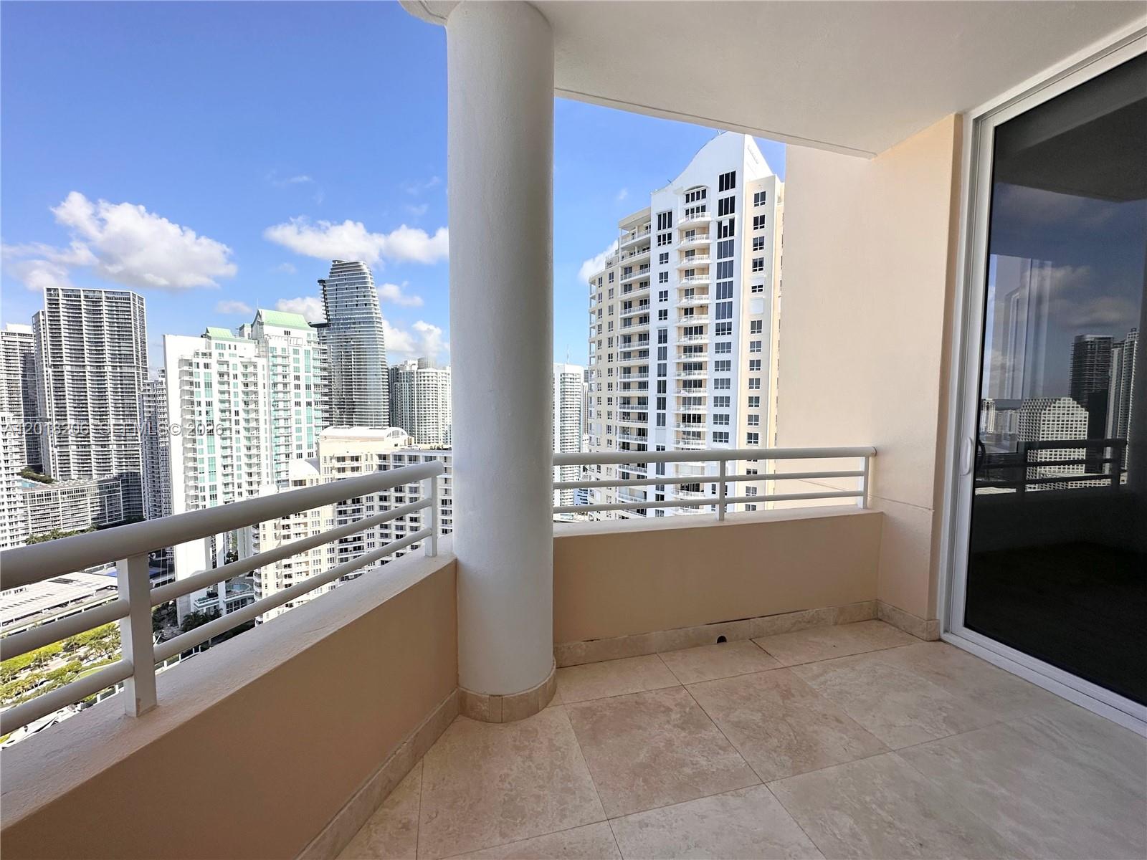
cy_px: 430
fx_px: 464
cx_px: 574
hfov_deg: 102.1
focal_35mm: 14
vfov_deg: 85.7
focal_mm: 2.22
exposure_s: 1/1825
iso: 40
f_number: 2.2
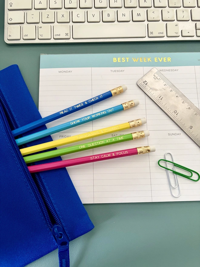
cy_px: 134
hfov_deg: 53.1
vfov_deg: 67.3
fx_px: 200
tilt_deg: -78.8
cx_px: 100
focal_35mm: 26
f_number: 1.6
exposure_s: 1/50
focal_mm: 5.96
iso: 400
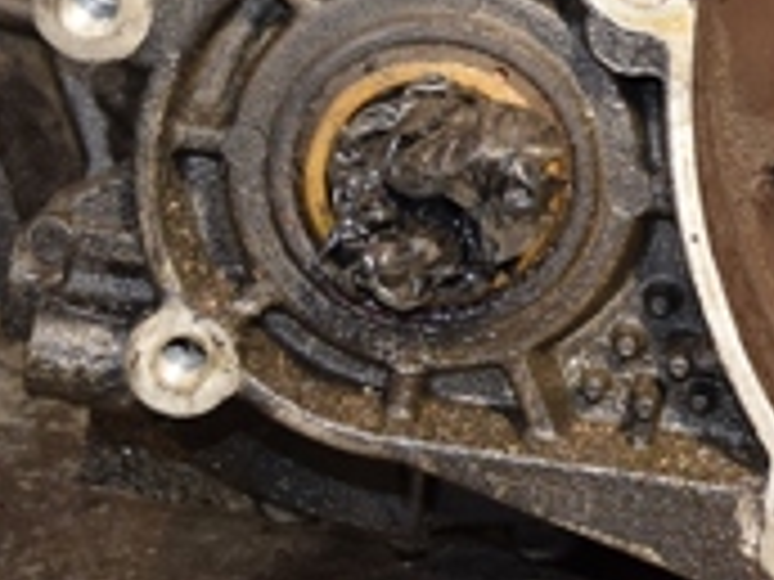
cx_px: 1058
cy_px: -40
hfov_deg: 10.6
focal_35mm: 182
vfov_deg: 8.1
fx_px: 4069
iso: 800
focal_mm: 34
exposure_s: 1/60
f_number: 5
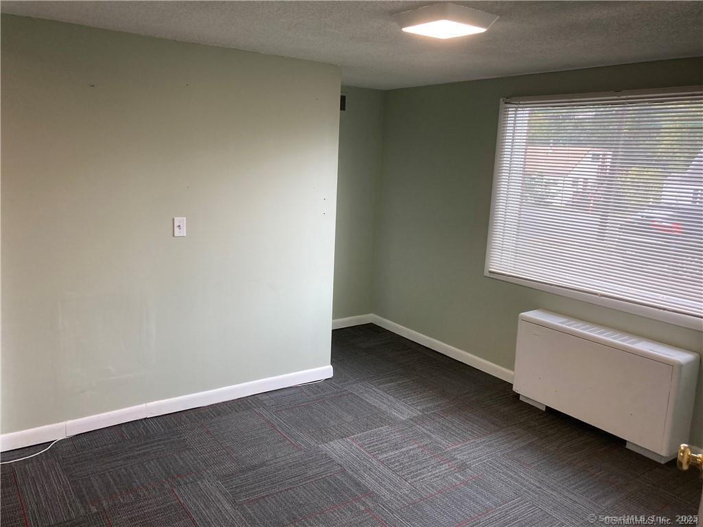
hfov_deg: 63.4
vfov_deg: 49.7
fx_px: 569
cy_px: 264
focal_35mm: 28
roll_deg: -3.8
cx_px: 352
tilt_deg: -10.7
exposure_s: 1/120
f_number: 1.8
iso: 80
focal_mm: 3.99
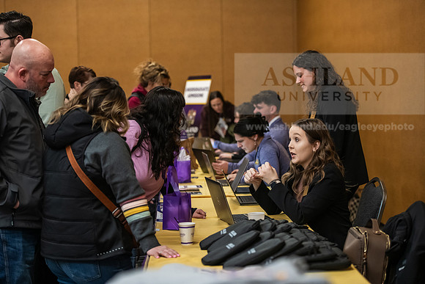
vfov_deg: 17.5
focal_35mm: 78
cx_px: 212
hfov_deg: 26.0
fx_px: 921
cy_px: 142
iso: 2500
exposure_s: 1/200
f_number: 3.2
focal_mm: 78
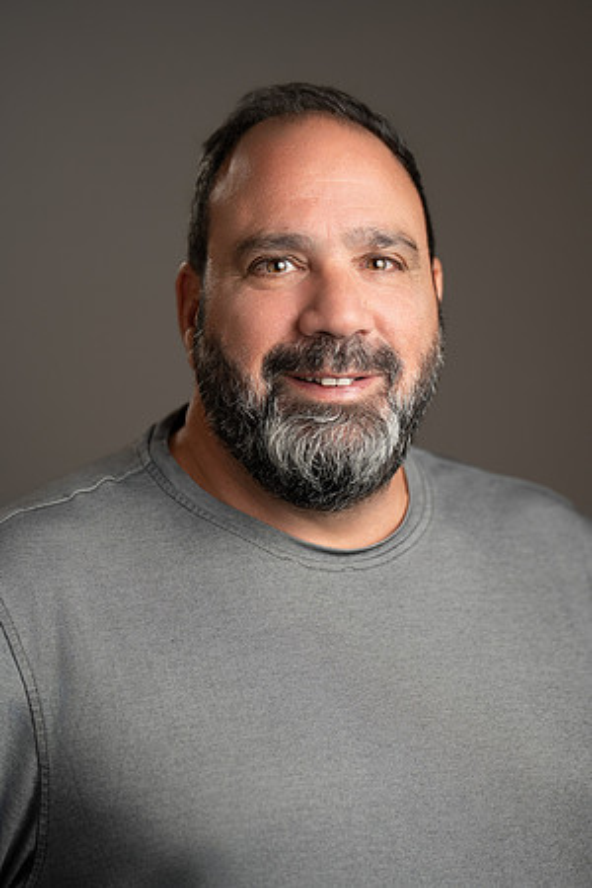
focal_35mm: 110
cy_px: 444
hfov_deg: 12.5
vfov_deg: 18.6
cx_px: 296
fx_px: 2713
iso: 320
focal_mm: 110
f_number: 2.8
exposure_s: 1/200
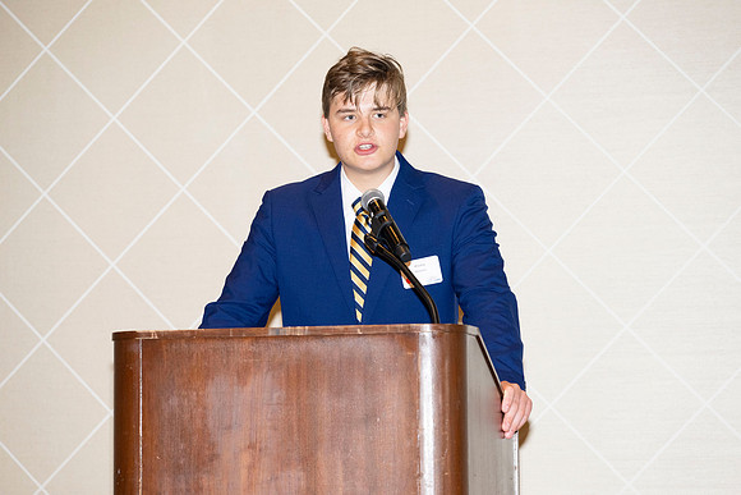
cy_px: 248
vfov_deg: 11.4
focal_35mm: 120
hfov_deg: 17.1
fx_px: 2470
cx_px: 370
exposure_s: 1/200
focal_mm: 120
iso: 2000
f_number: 5.6
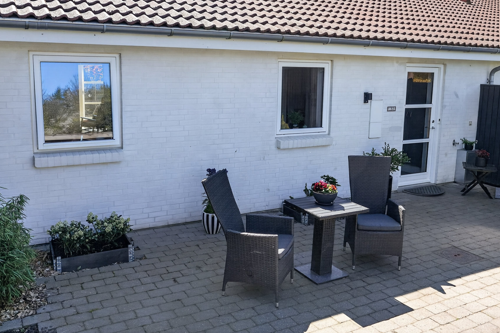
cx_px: 247
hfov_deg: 57.2
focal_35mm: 33
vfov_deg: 39.8
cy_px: 138
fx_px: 458
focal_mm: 22
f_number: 8
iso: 400
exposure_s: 1/200
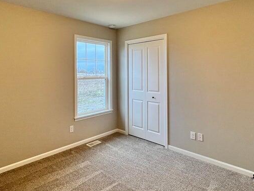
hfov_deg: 76.3
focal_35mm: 22
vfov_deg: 60.3
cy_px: 72
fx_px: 161
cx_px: 117
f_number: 1.8
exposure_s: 1/120
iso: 125
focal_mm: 1.57
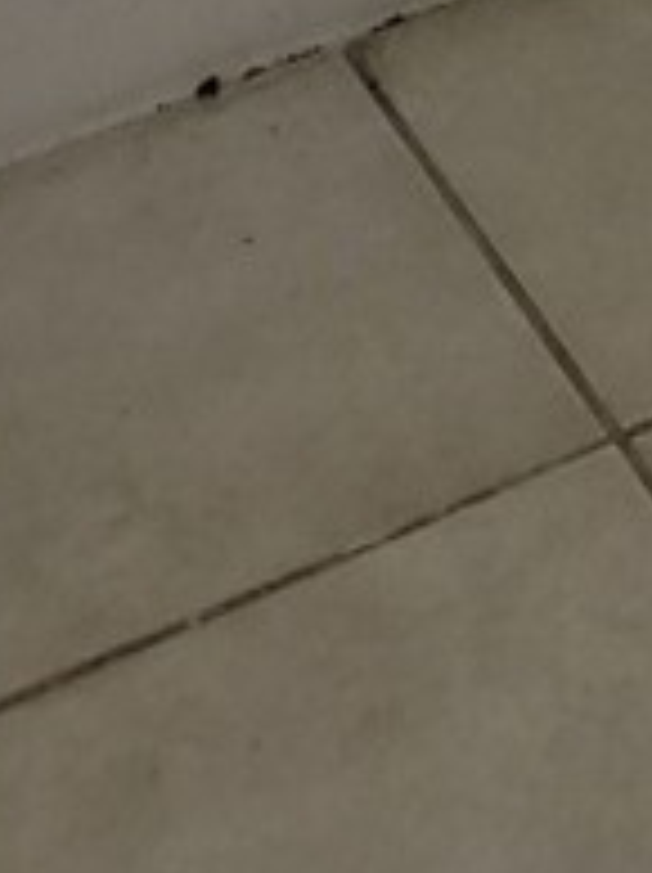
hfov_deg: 6.8
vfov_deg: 7.3
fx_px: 5185
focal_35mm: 206
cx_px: 1520
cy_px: -2502
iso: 50
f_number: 1.8
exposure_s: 1/50
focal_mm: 5.4
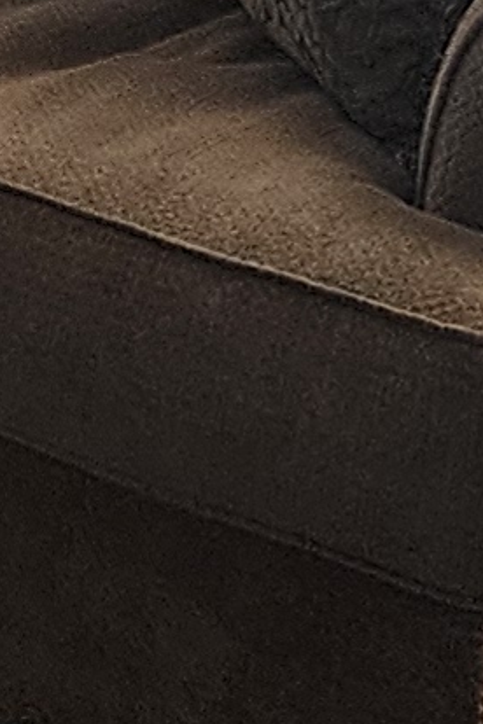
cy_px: -848
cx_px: -1379
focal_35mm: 231
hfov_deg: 5.3
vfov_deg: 8.4
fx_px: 4649
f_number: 1.8
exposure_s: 1/120
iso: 200
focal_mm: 6.4
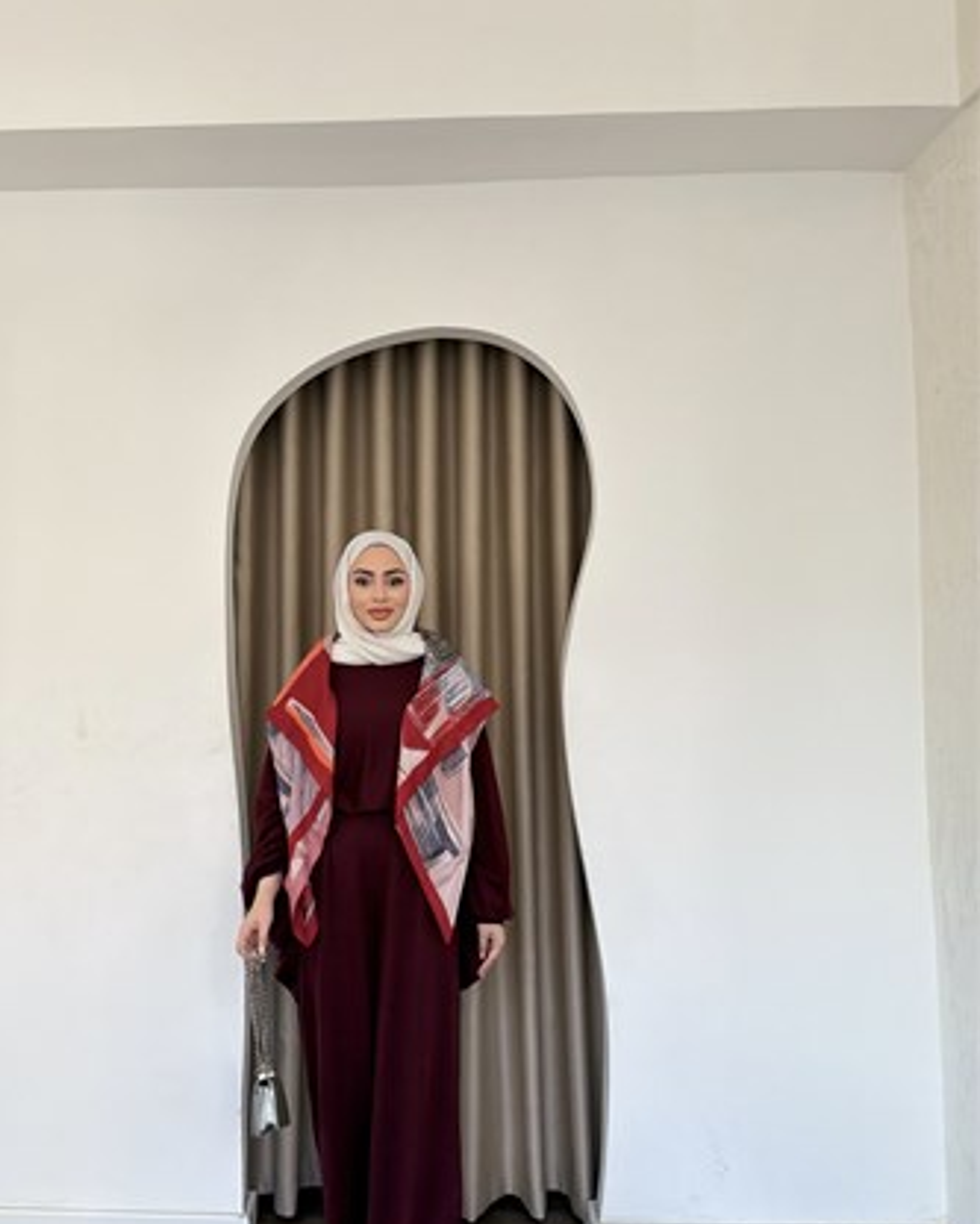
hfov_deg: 48.2
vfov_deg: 58.3
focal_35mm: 30
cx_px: 394
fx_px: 1087
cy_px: 731
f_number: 1.78
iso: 200
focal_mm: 6.76
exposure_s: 1/528
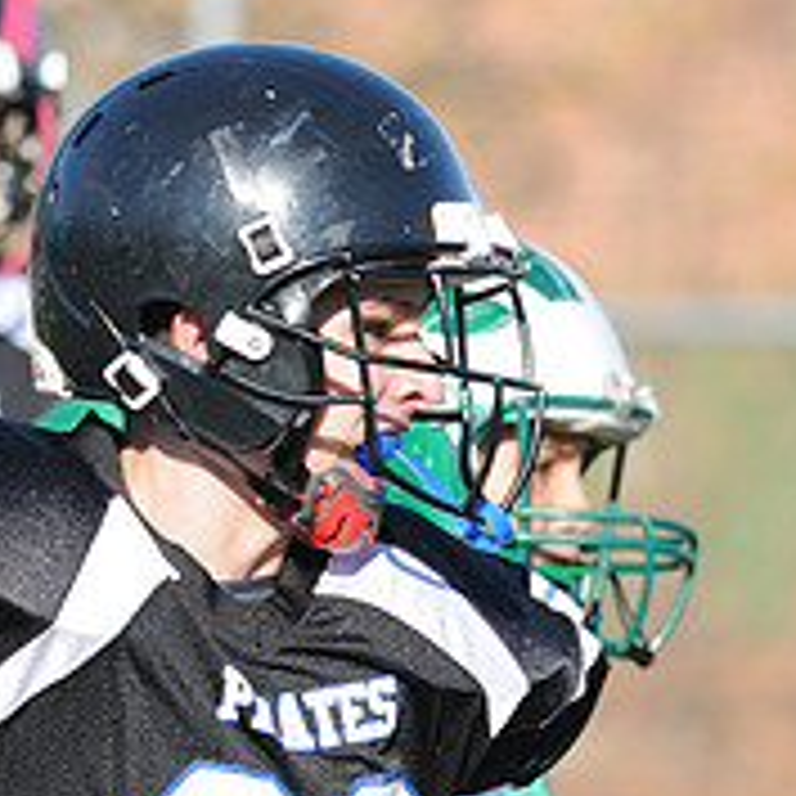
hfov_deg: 1.4
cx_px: 101
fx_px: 32650
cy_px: 1079
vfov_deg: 1.4
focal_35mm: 1255
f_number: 6.3
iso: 200
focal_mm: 300
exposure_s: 1/500
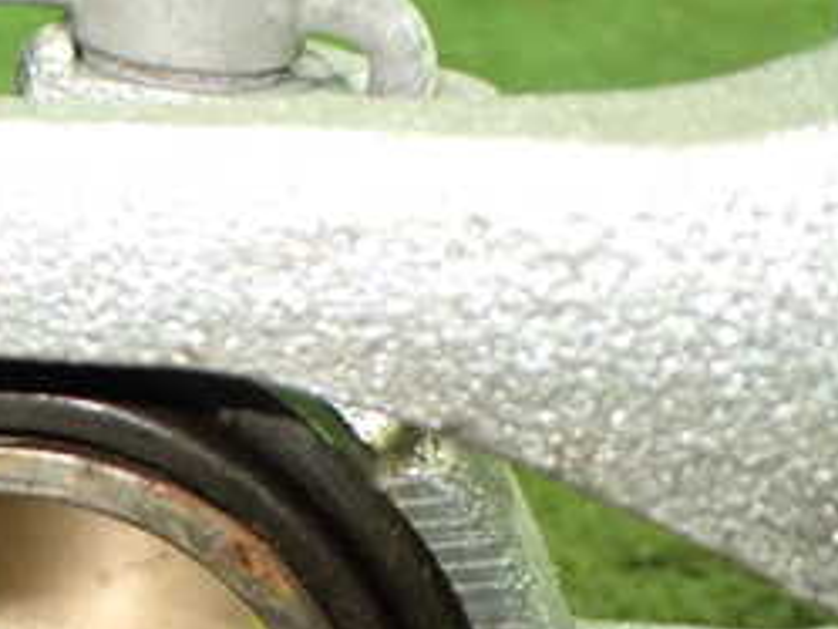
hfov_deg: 23.6
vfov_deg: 18.4
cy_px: 700
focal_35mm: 77
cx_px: -111
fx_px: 1865
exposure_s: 1/100
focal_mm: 5.79
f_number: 2.4
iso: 800
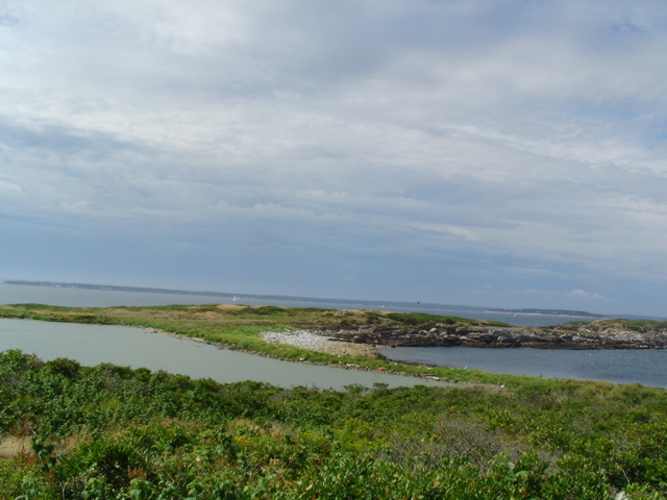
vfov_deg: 37.7
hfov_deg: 49.0
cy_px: 250
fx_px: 732
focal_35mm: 38
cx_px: 334
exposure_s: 1/289
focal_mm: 5.8
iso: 50
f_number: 8
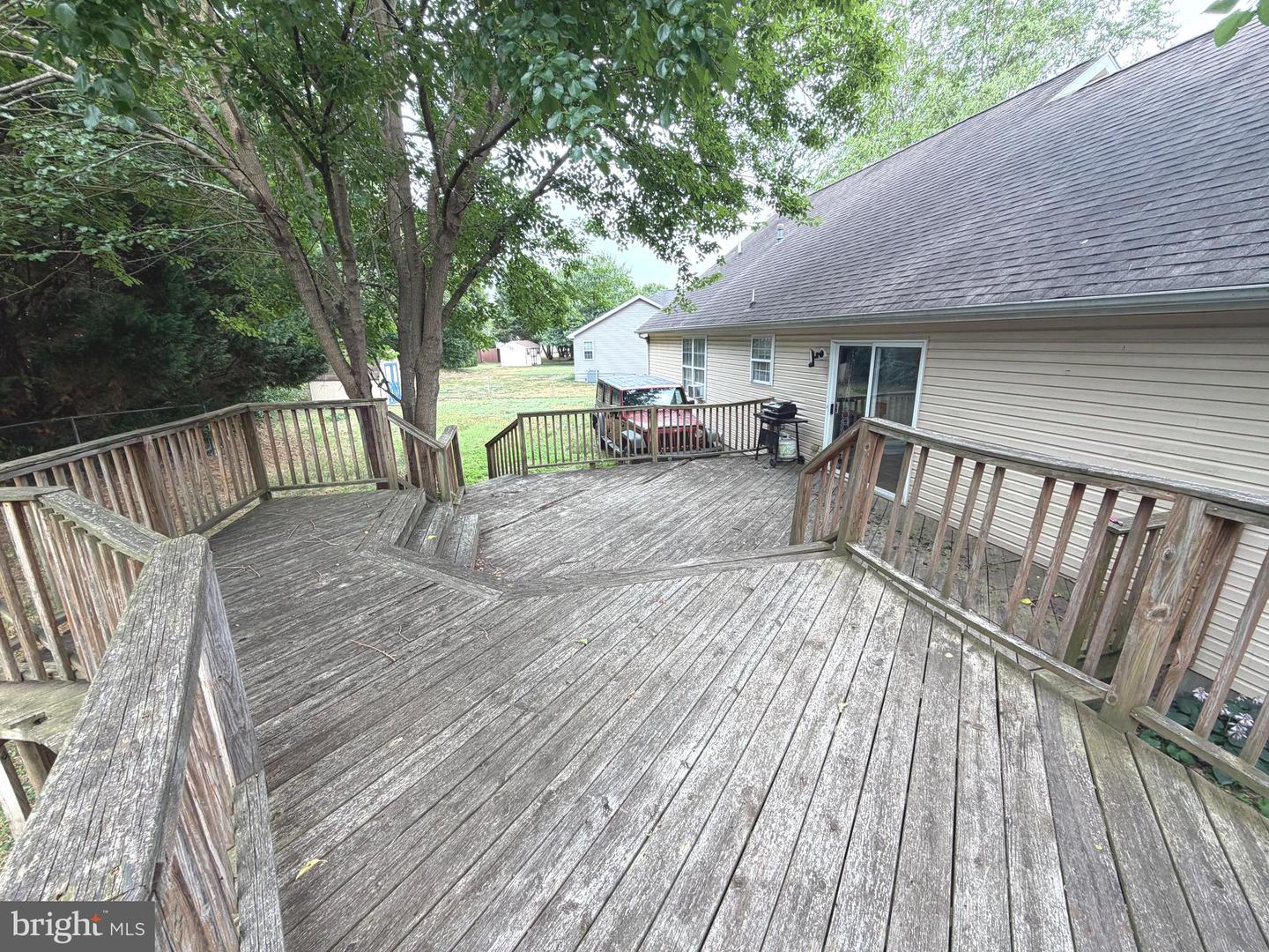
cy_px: 476
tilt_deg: -14.1
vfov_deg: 85.7
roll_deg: +2.0
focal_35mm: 14
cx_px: 634
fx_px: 513
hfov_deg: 102.1
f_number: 2.2
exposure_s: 1/131
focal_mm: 2.22
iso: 50
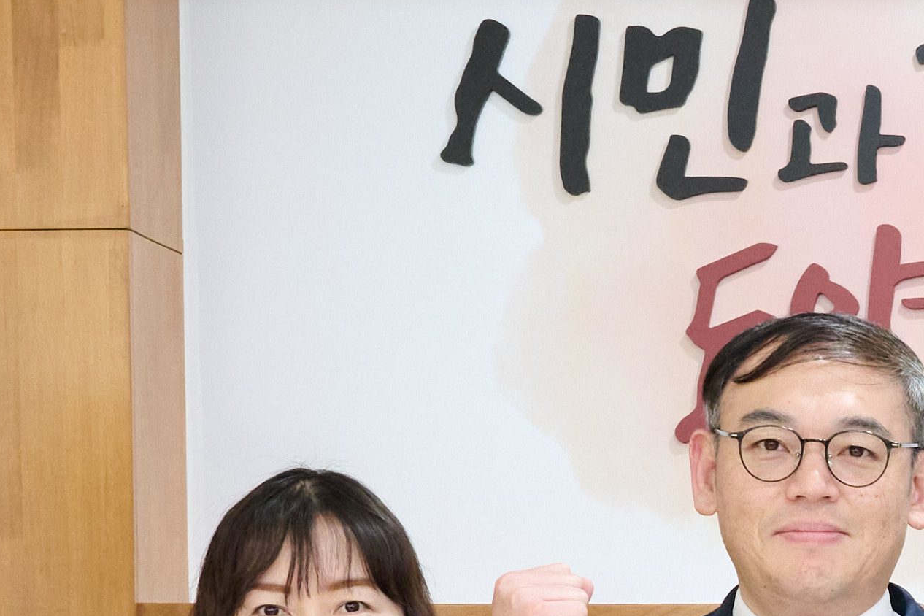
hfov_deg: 11.2
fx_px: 4496
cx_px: 1432
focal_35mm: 175
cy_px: 939
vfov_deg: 7.7
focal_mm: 27.5
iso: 1600
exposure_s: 1/100
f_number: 5.6
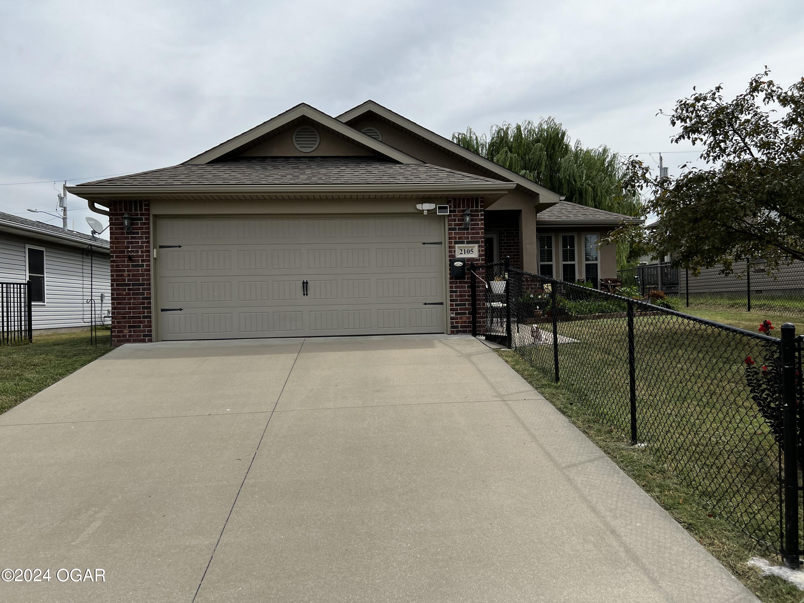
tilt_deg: -0.3
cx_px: 402
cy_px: 302
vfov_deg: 53.1
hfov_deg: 67.3
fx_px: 604
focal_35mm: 26
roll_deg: +1.3
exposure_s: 1/5076
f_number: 1.5
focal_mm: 5.7
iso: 50
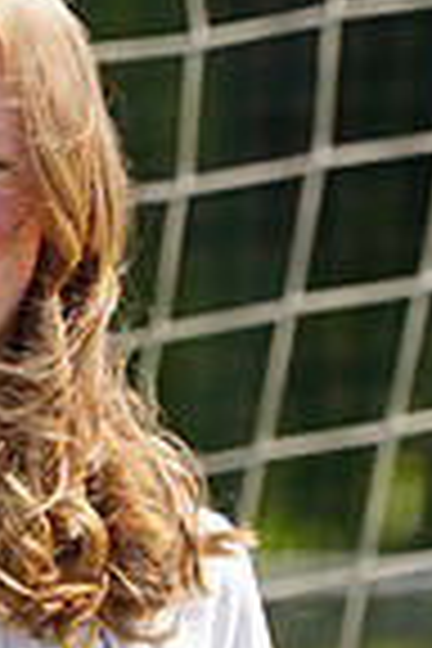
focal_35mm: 1327
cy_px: 954
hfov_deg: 1.0
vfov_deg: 1.6
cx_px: -230
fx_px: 23884
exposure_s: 1/250
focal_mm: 330
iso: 200
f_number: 11
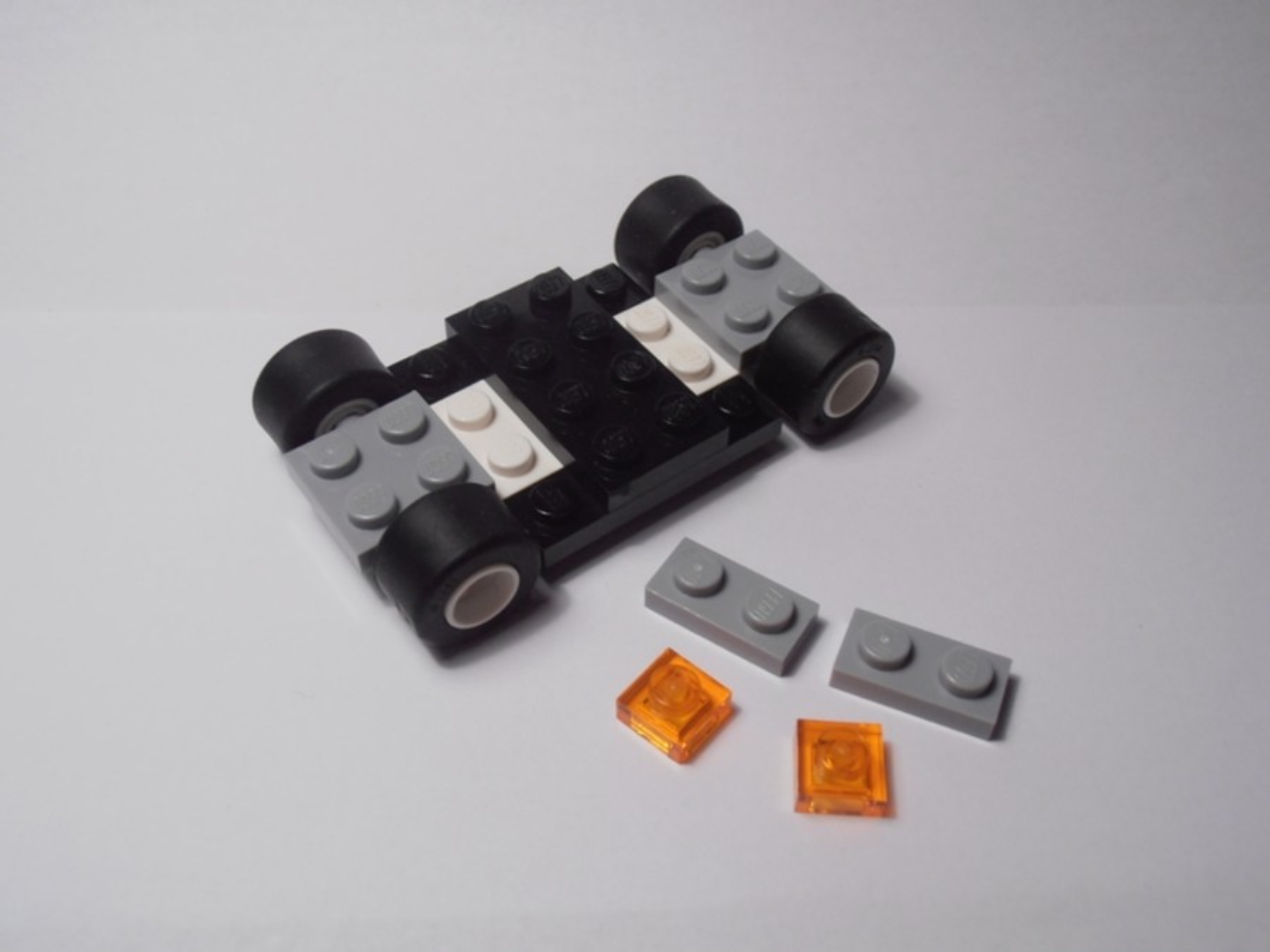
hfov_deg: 50.1
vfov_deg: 38.7
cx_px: 635
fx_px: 1357
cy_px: 476
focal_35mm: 37
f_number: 3.9
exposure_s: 1/60
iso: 80
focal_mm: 6.61
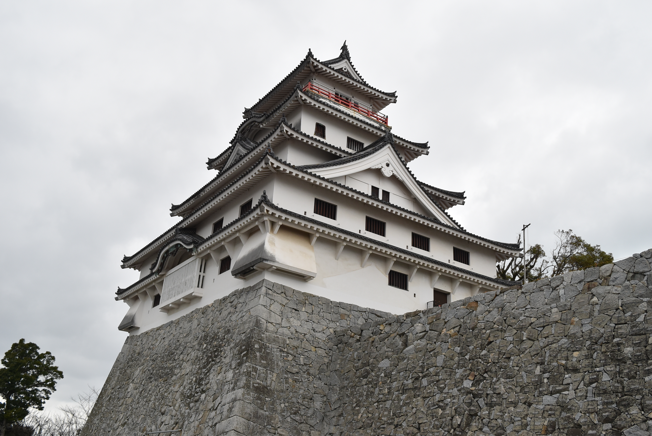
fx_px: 625
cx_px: 326
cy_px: 218
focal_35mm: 34
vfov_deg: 38.4
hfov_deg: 55.1
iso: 400
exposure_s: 1/640
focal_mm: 23
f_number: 6.3
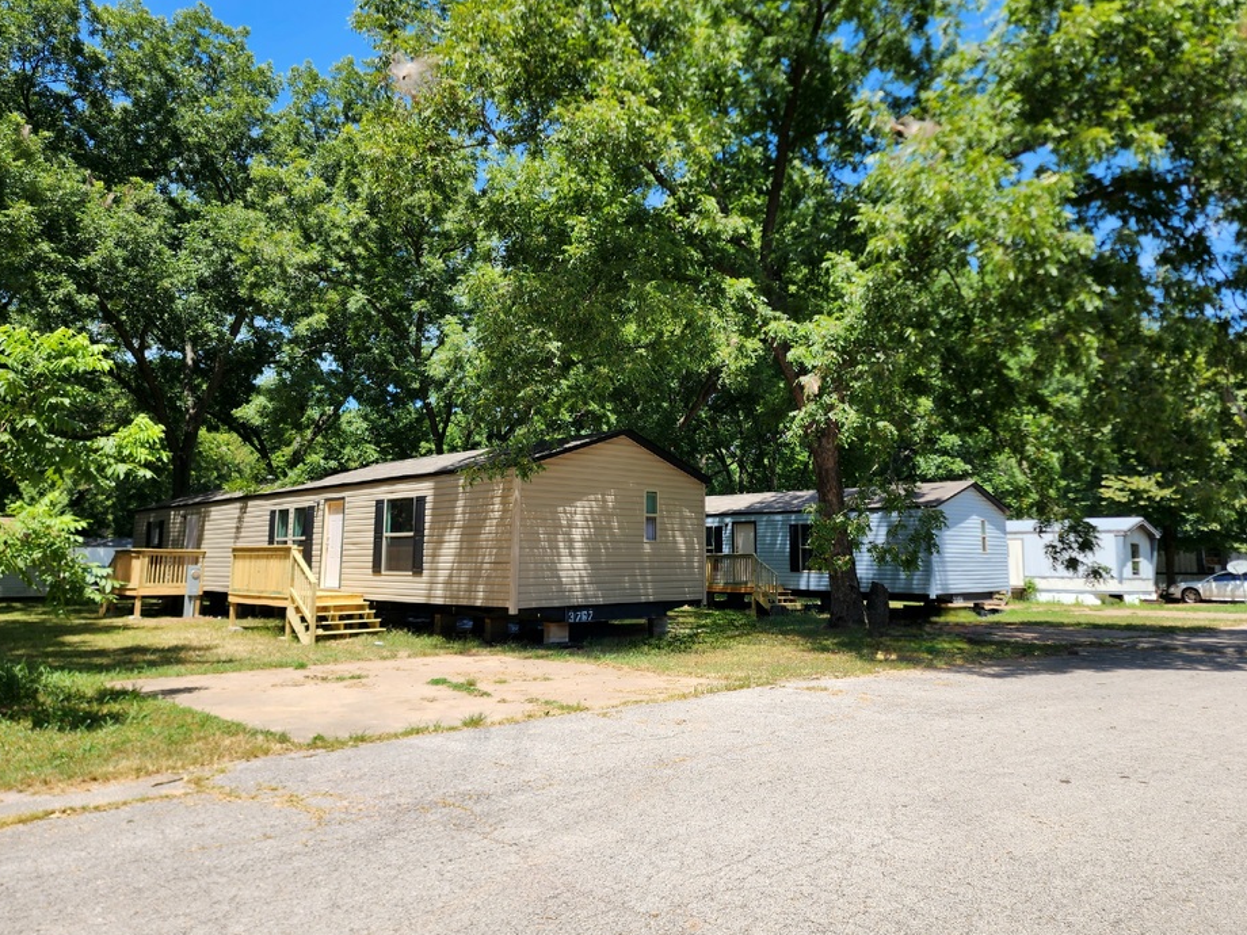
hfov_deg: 69.3
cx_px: 668
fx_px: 901
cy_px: 463
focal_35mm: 25
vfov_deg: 54.9
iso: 12
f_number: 1.8
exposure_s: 1/625
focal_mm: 6.4
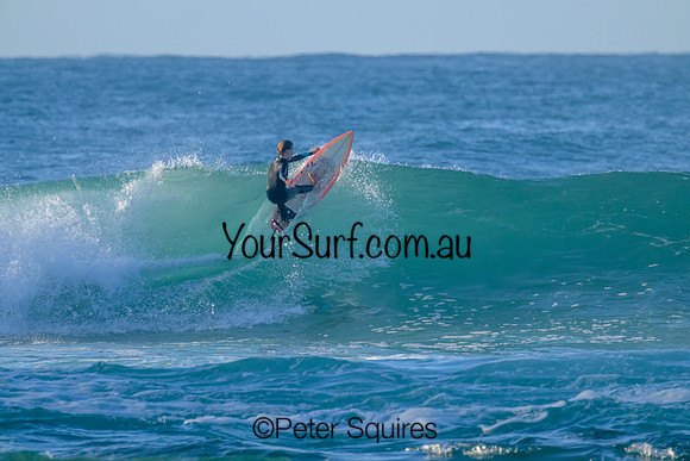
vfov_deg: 1.7
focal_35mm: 800
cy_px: 230
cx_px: 345
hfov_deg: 2.6
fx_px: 15336
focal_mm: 800
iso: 2500
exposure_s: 1/2000
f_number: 11
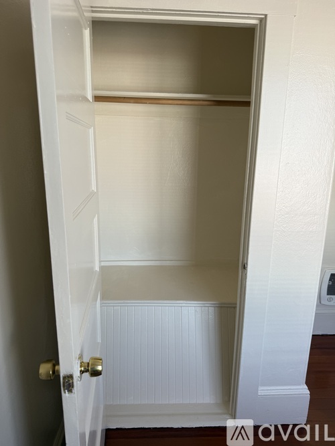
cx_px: 168
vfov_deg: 71.6
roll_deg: -2.3
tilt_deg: -11.9
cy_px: 223
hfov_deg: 56.8
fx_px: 310
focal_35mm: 24
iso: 80
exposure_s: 1/121
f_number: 1.78
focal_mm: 6.76
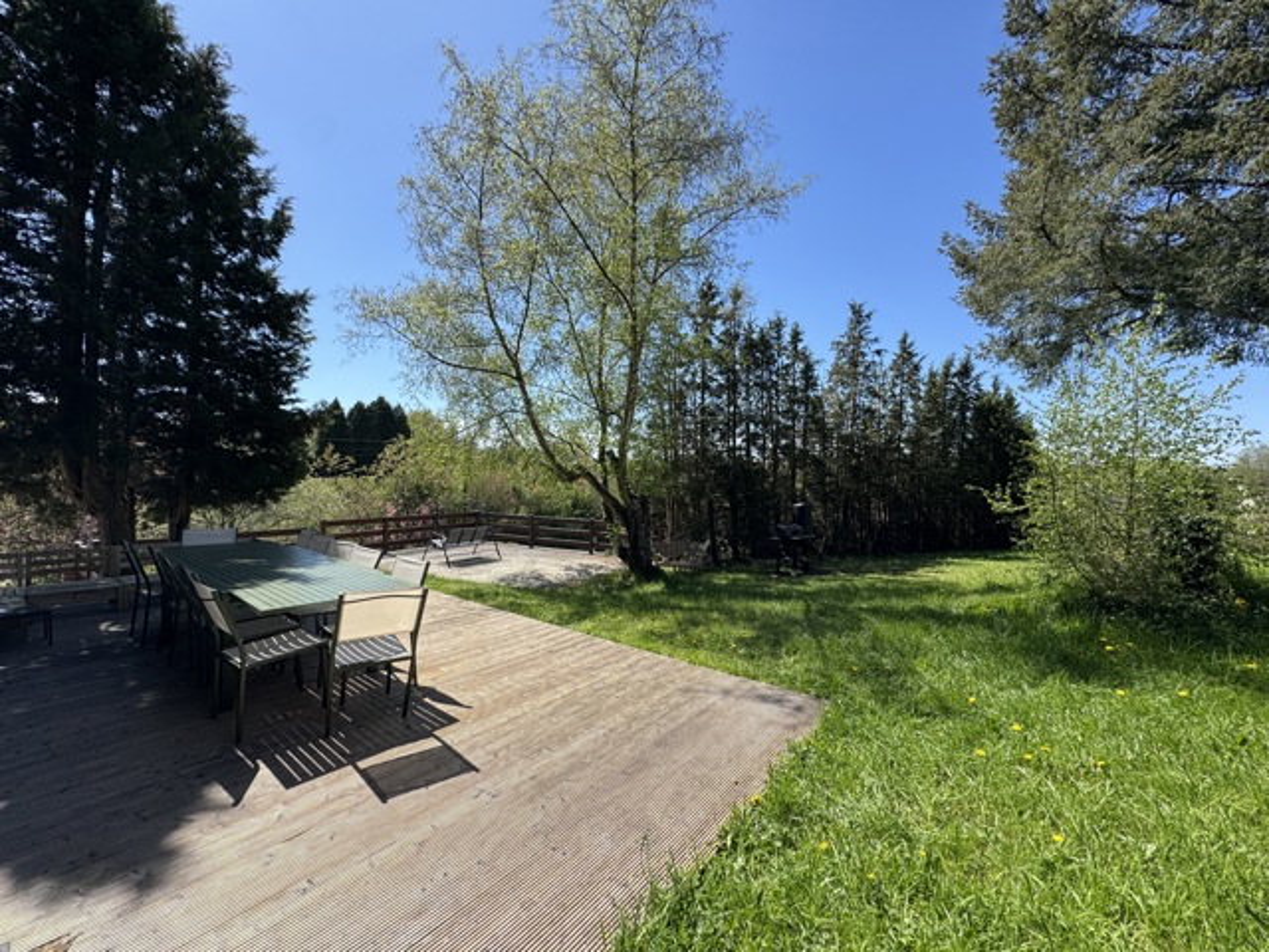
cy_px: 476
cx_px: 634
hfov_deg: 102.1
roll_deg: -0.9
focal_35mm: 14
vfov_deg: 85.7
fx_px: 513
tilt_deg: -0.2
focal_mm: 2.22
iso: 50
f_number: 2.2
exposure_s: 1/1110
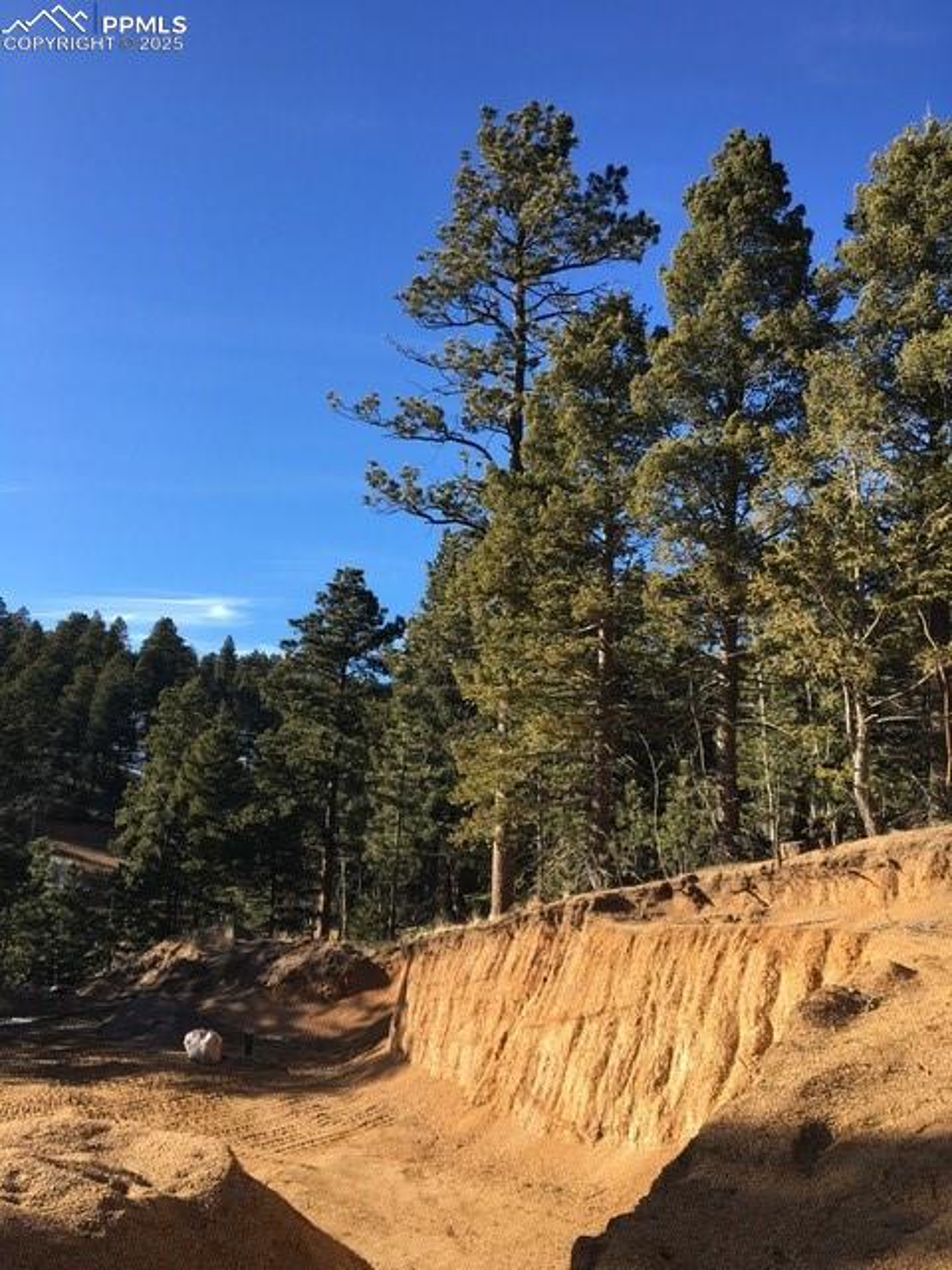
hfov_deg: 48.2
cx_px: 476
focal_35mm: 29
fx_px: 1063
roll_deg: -0.6
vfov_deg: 61.7
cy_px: 635
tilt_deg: +10.5
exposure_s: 1/668
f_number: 2.2
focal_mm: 4.15
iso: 25
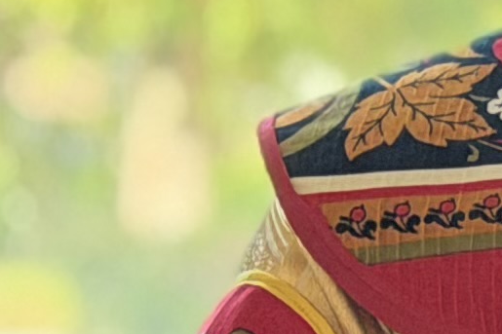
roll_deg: -2.9
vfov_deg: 3.5
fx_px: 5450
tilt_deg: -1.9
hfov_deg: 4.9
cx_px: 1839
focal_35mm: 391
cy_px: 130
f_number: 1.78
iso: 160
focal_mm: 6.76
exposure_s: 1/177
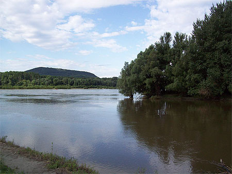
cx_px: 116
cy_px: 87
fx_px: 241
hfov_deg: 51.3
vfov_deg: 39.7
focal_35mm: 36
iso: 80
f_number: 4.8
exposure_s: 1/383
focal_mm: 6
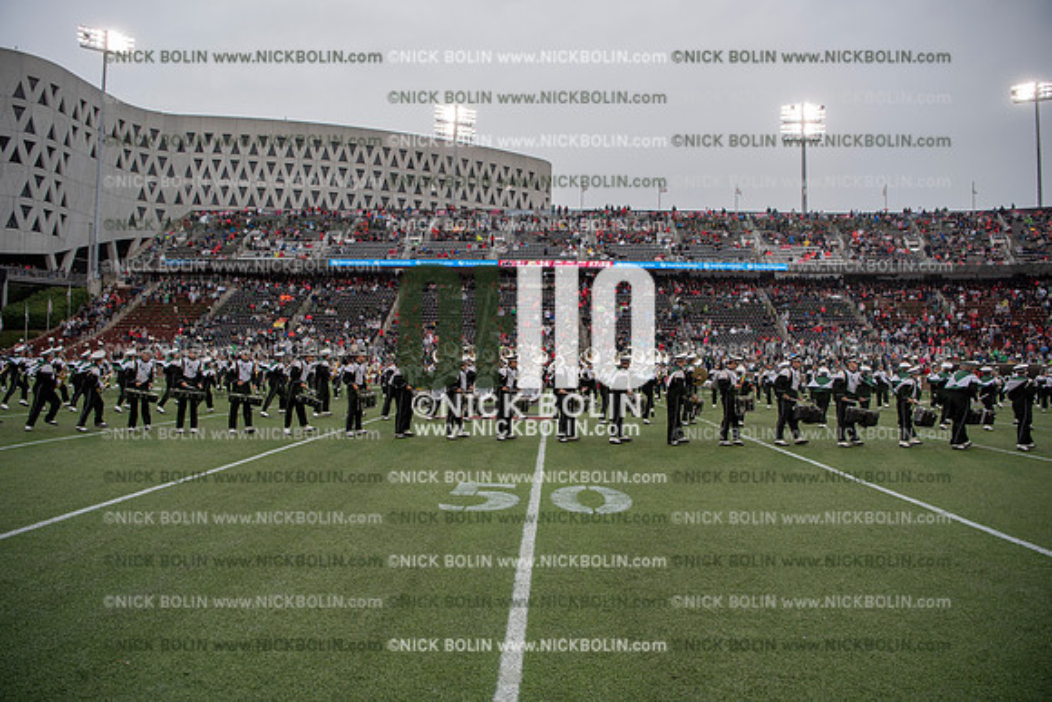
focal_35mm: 24
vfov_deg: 53.2
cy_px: 351
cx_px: 526
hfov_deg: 73.7
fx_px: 701
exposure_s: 1/800
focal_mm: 24
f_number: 3.5
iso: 250
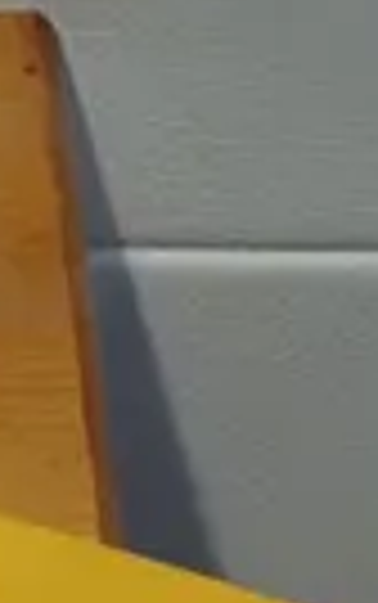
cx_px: -1220
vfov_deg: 4.6
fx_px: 7451
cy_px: 1138
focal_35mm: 453
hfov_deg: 2.8
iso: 2500
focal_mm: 28
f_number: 5.6
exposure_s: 1/200
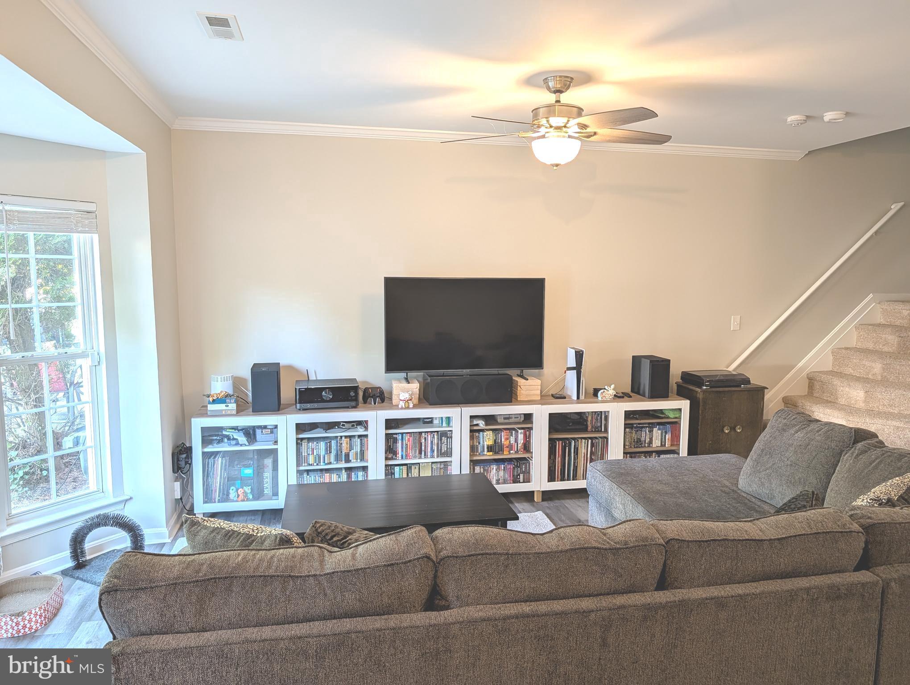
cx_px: 455
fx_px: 632
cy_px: 342
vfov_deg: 56.9
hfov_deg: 71.5
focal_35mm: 24
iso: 63
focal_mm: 6.9
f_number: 1.68
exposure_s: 1/40
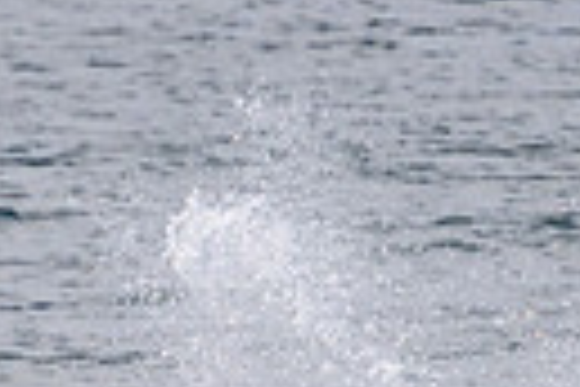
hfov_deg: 0.6
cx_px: 202
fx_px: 58108
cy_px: 632
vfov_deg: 0.4
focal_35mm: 3607
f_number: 11
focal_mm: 800
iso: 900
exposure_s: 1/2000
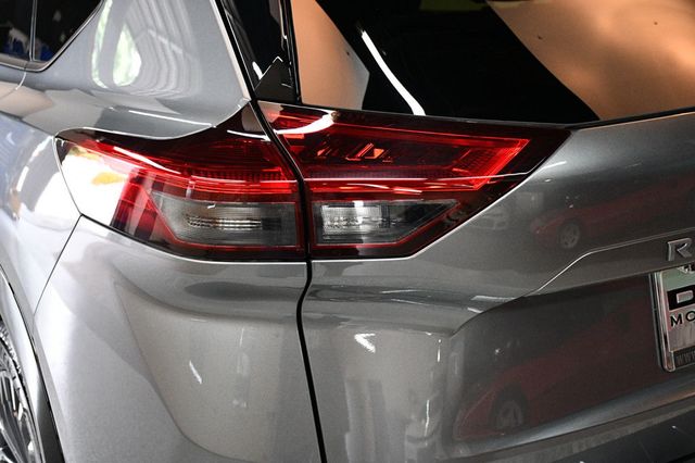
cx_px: 348
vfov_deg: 28.0
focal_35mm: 48
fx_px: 926
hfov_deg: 41.1
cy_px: 232
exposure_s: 1/125
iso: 3200
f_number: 4
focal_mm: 32
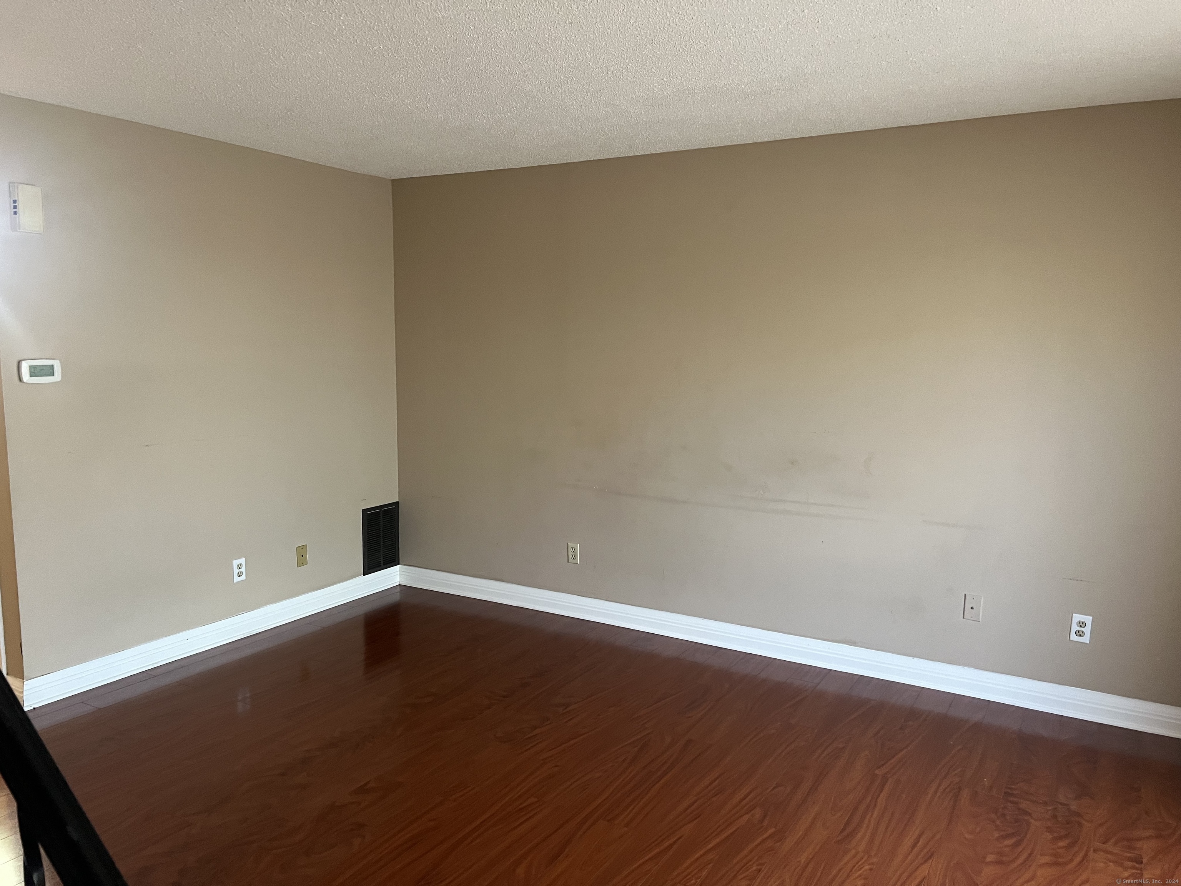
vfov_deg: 53.1
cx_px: 590
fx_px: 887
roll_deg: -0.3
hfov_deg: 67.3
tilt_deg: -8.9
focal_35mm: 26
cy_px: 443
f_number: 1.5
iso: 400
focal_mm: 5.7
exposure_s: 1/40
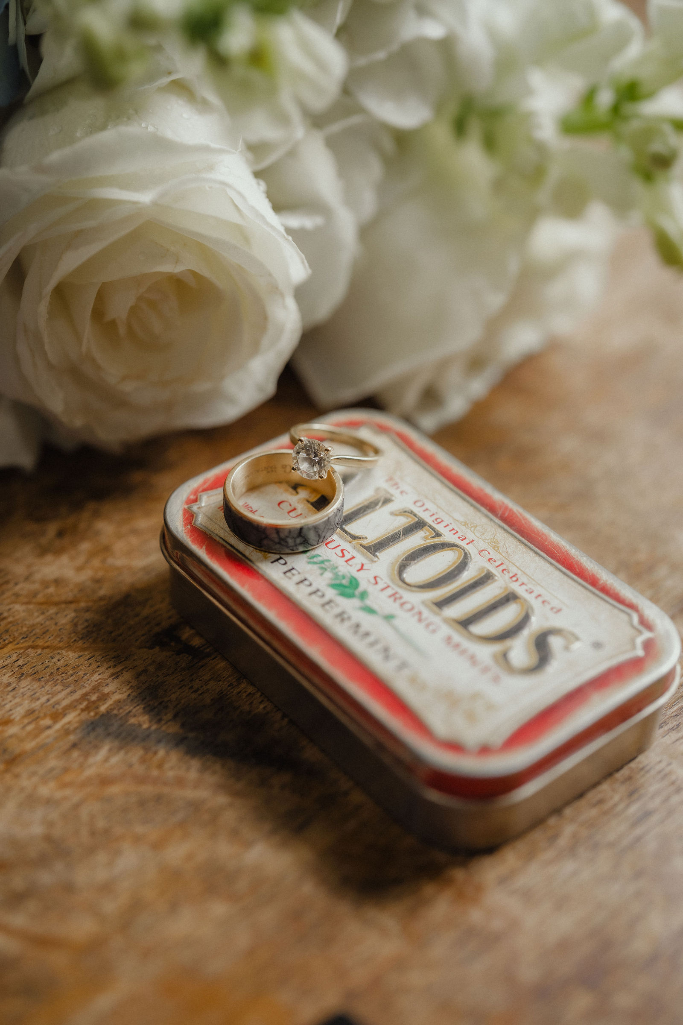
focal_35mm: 50
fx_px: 1423
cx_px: 342
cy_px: 512
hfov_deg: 27.0
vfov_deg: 39.6
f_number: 2.8
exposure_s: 1/160
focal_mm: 50
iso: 1000
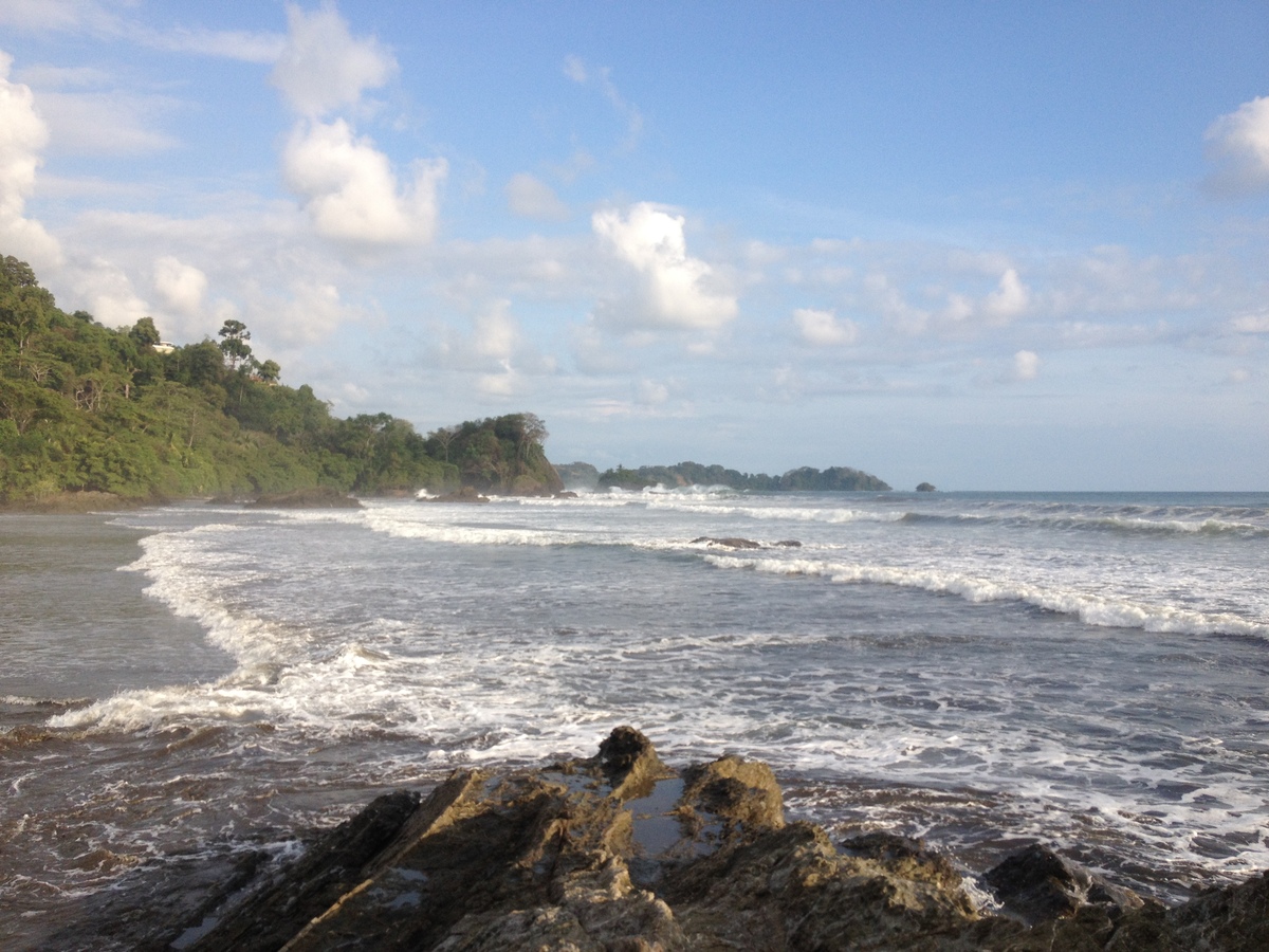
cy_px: 476
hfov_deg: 52.6
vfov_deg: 40.7
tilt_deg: -3.5
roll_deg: -0.8
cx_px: 634
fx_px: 1283
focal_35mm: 35
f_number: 2.4
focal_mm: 4.28
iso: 50
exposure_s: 1/1493
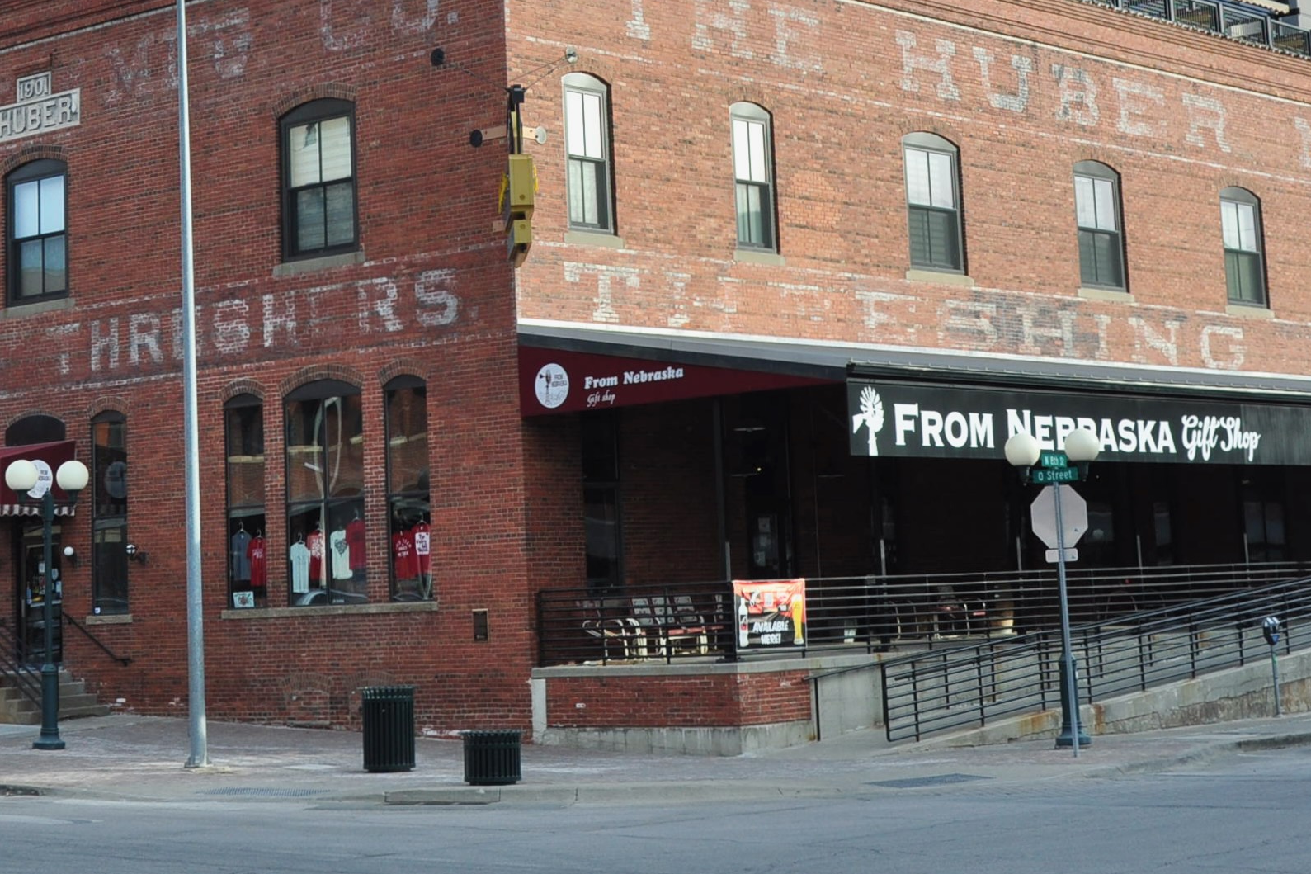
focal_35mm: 63
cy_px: 180
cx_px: 675
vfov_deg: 21.4
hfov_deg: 32.0
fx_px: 2288
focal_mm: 25
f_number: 10
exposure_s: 1/250
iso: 320
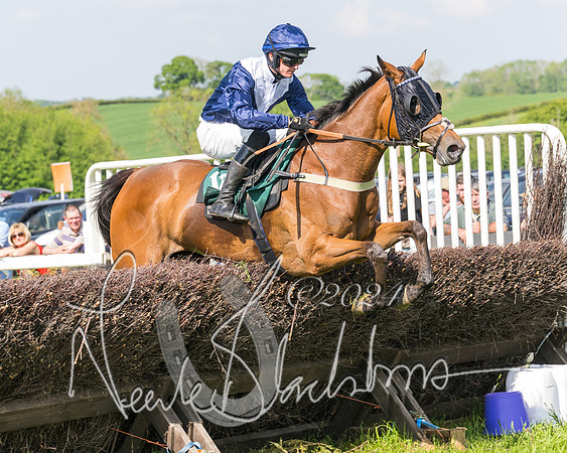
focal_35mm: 140
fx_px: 2354
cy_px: 250
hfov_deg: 13.7
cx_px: 281
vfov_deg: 11.0
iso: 400
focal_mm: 91
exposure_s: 1/1600
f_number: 5
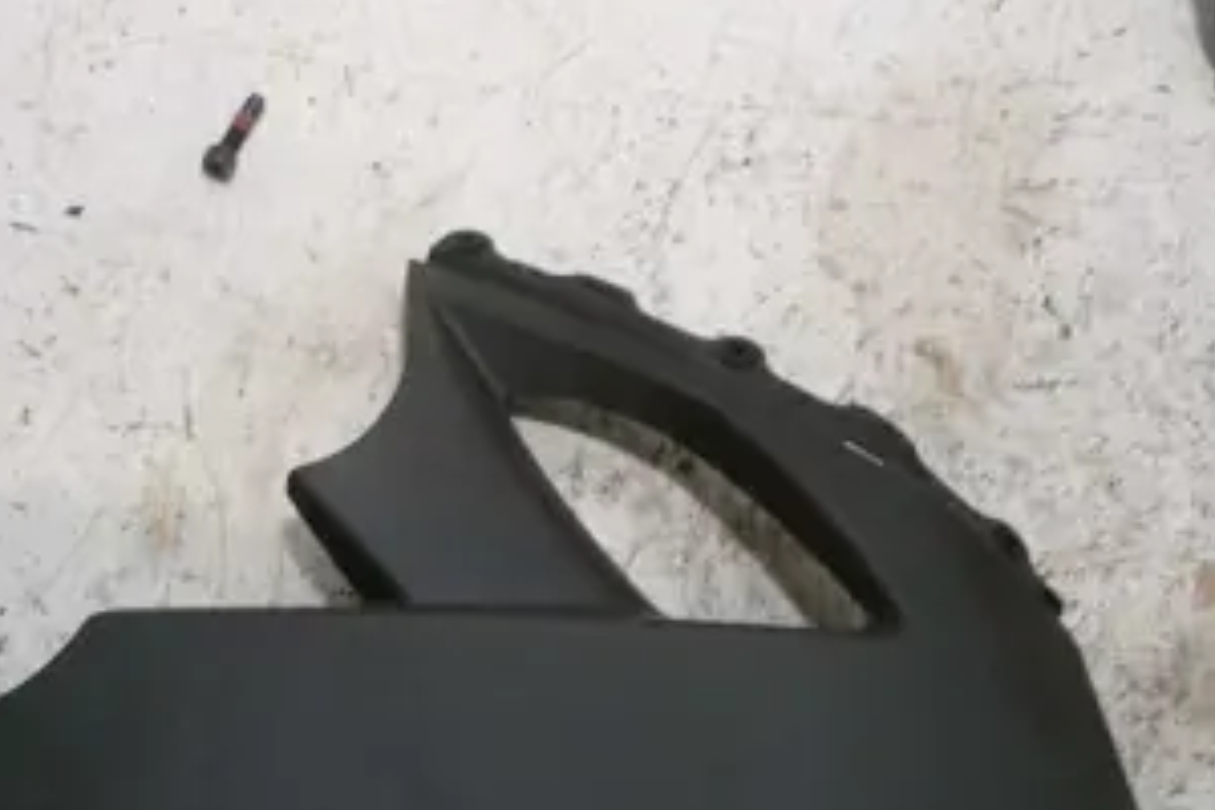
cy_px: 664
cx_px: 300
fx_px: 1856
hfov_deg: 35.4
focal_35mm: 55
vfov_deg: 24.2
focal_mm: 5.5
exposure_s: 1/30
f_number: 2.8
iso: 125
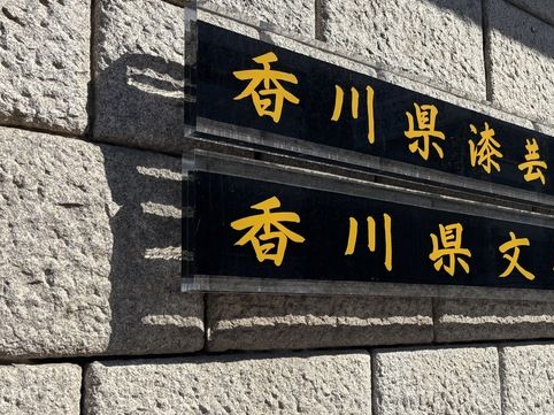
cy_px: 258
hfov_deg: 41.0
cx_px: 448
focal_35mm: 44
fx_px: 704
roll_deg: +2.4
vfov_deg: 32.7
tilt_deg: +6.9
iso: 50
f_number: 1.6
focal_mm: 5.96
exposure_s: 1/3021
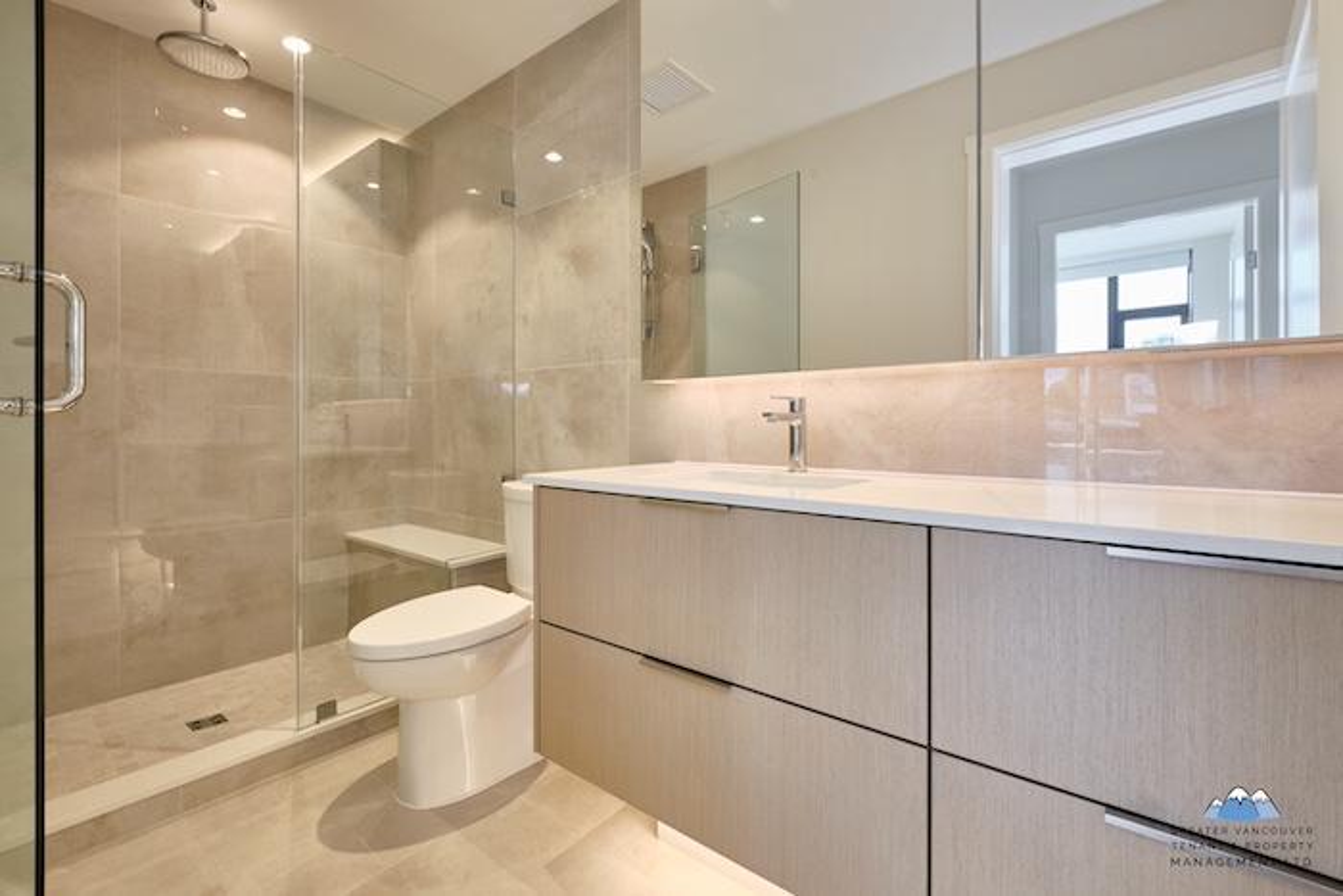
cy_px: 448
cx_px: 672
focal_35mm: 15
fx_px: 560
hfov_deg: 100.4
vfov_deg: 77.4
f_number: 7.1
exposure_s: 1/15
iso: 400
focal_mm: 10
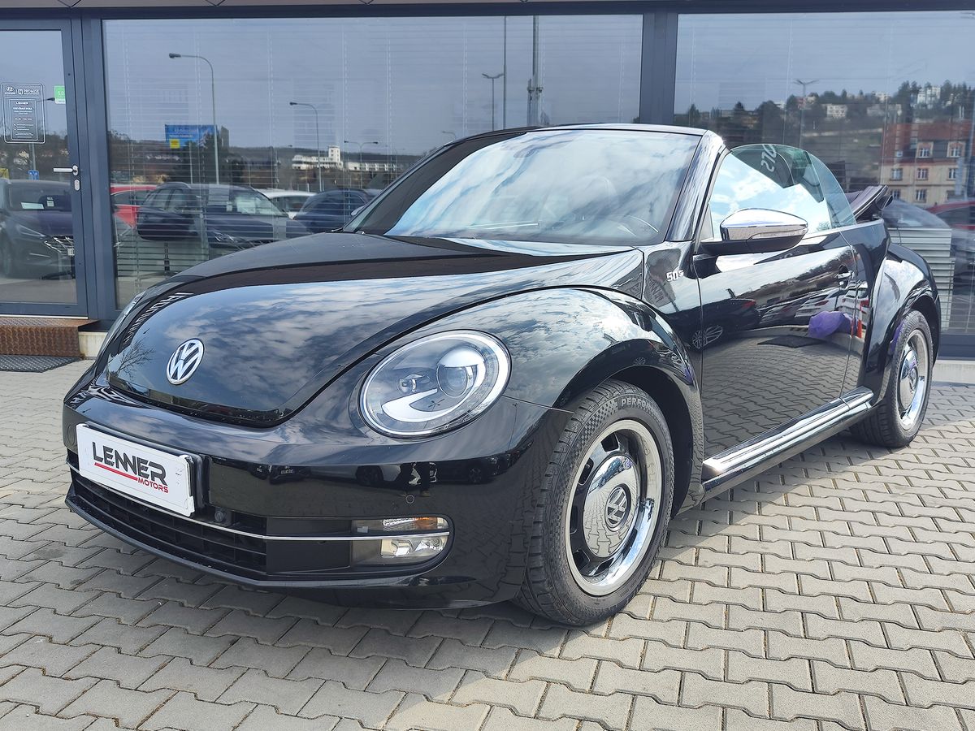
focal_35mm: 23
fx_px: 648
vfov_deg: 58.9
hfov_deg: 73.9
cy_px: 366
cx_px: 488
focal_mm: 7.01
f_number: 1.69
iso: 50
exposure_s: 1/344
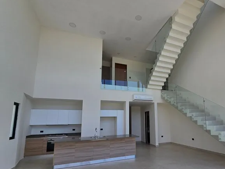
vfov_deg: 70.9
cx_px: 143
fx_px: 117
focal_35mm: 18
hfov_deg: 85.7
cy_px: 100
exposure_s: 1/1472
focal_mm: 2.2
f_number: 2.2
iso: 50
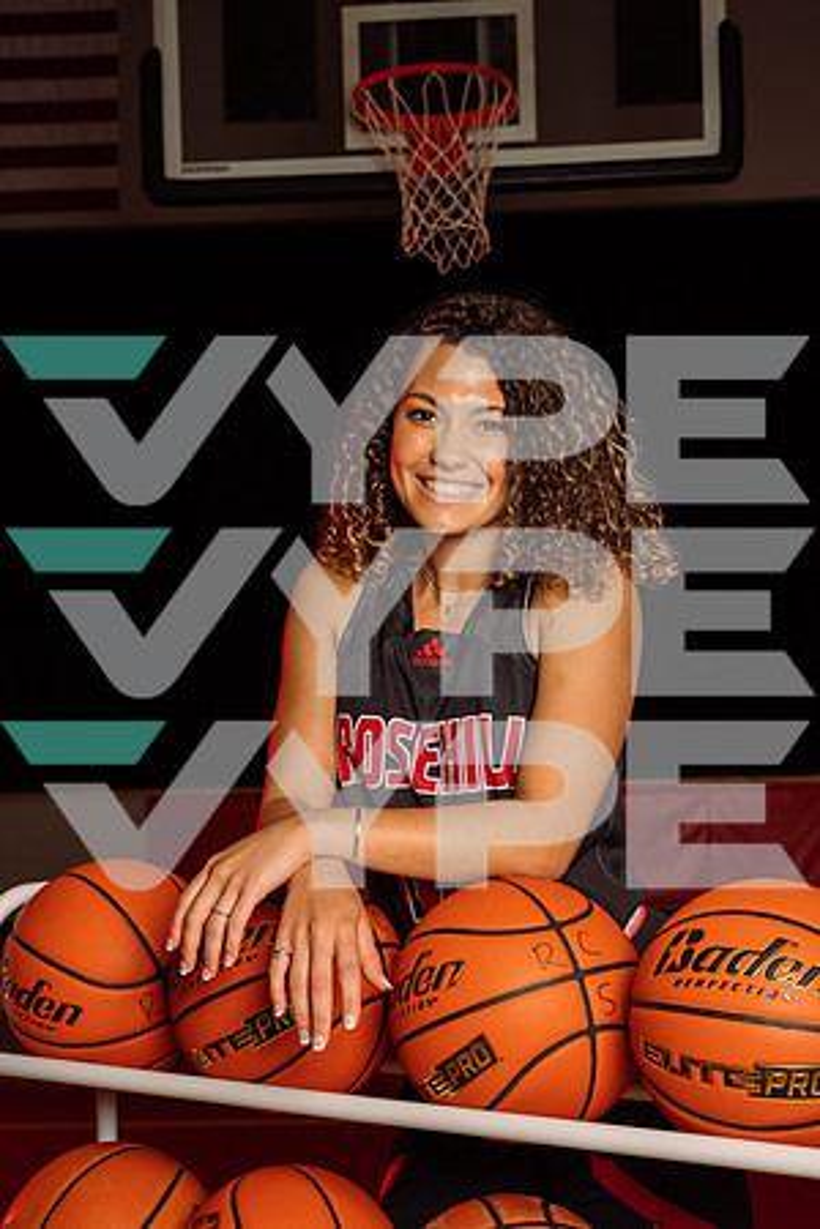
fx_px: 1845
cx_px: 410
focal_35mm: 54
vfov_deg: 36.9
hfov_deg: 25.1
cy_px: 614
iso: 250
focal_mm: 54
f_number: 8
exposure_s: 1/250
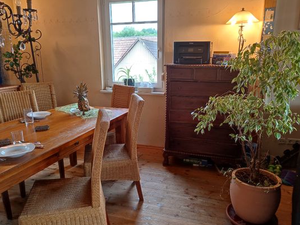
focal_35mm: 28
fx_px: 243
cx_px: 155
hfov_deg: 63.4
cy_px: 124
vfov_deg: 49.7
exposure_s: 1/25
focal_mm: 6.04
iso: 731
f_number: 1.9
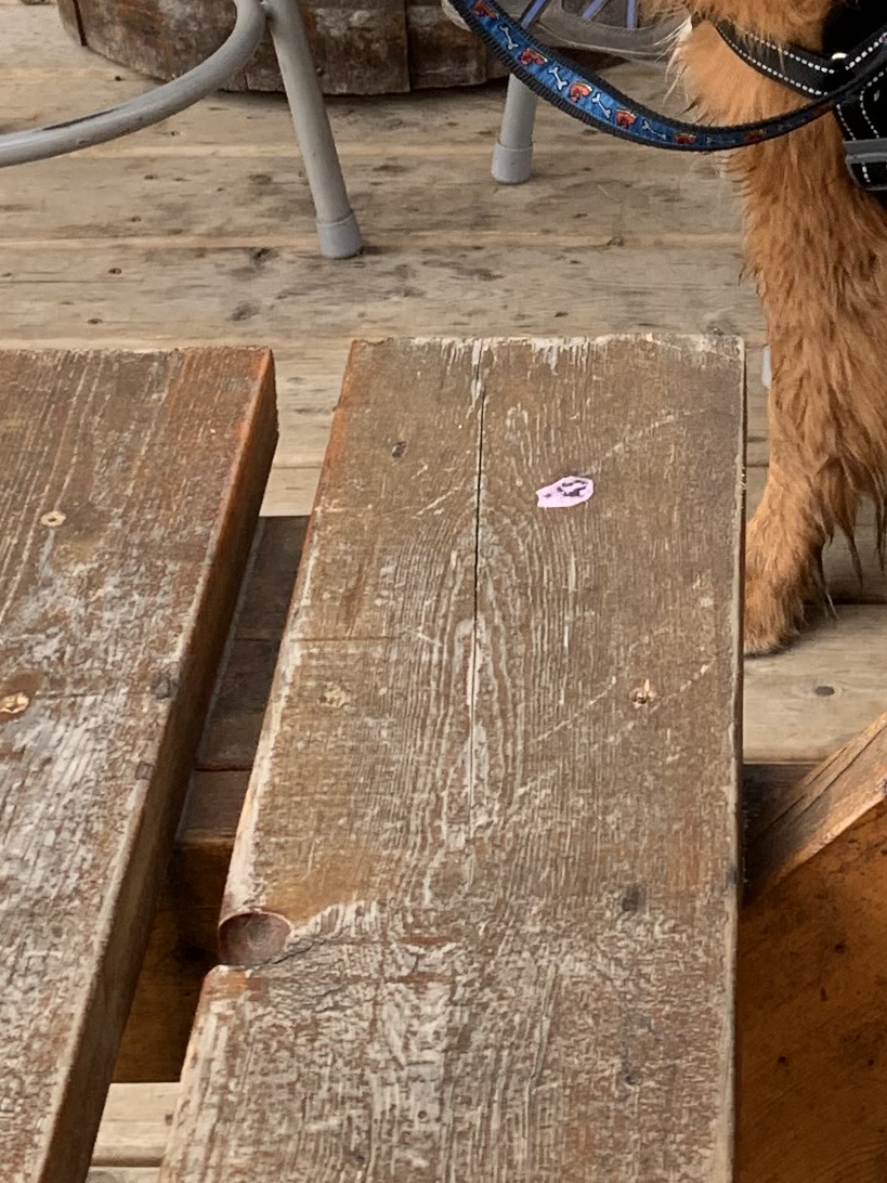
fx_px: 3280
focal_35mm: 96
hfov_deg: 15.2
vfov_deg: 19.5
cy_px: -143
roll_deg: +1.3
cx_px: 827
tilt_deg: -18.4
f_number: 1.8
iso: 32
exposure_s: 1/122
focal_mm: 4.25
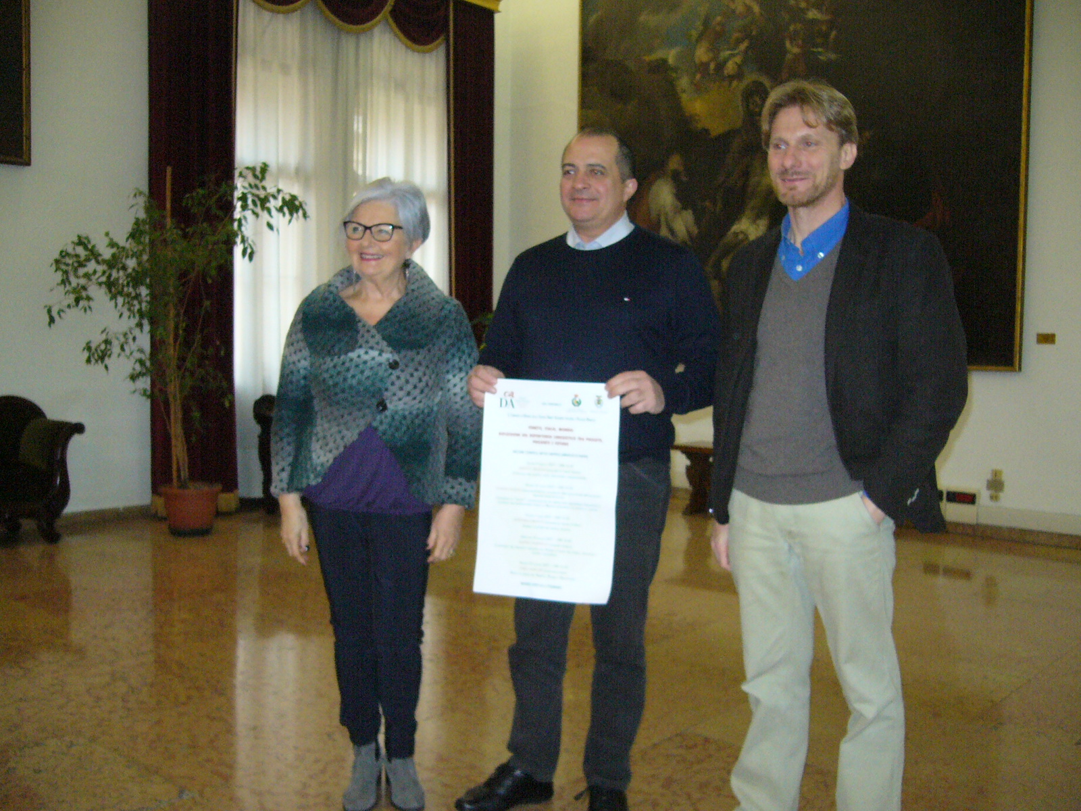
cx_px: 540
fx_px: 1093
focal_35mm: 35
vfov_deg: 40.7
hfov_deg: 52.6
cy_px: 406
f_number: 2.8
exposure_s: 1/60
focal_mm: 5.8
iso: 400
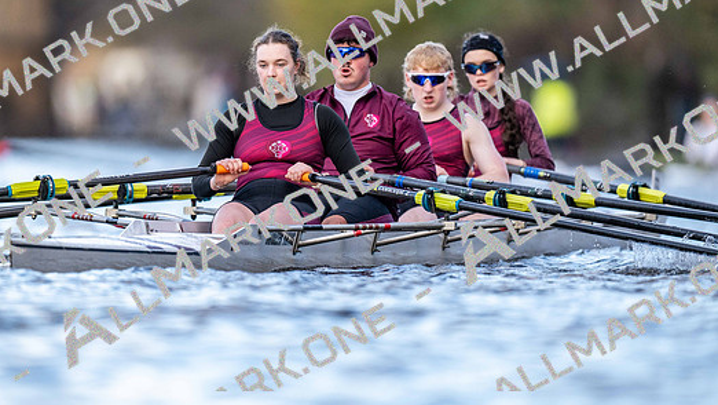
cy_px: 155
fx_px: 13293
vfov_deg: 1.7
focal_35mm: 698
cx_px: 342
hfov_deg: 3.1
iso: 2000
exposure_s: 1/2500
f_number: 4
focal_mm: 600
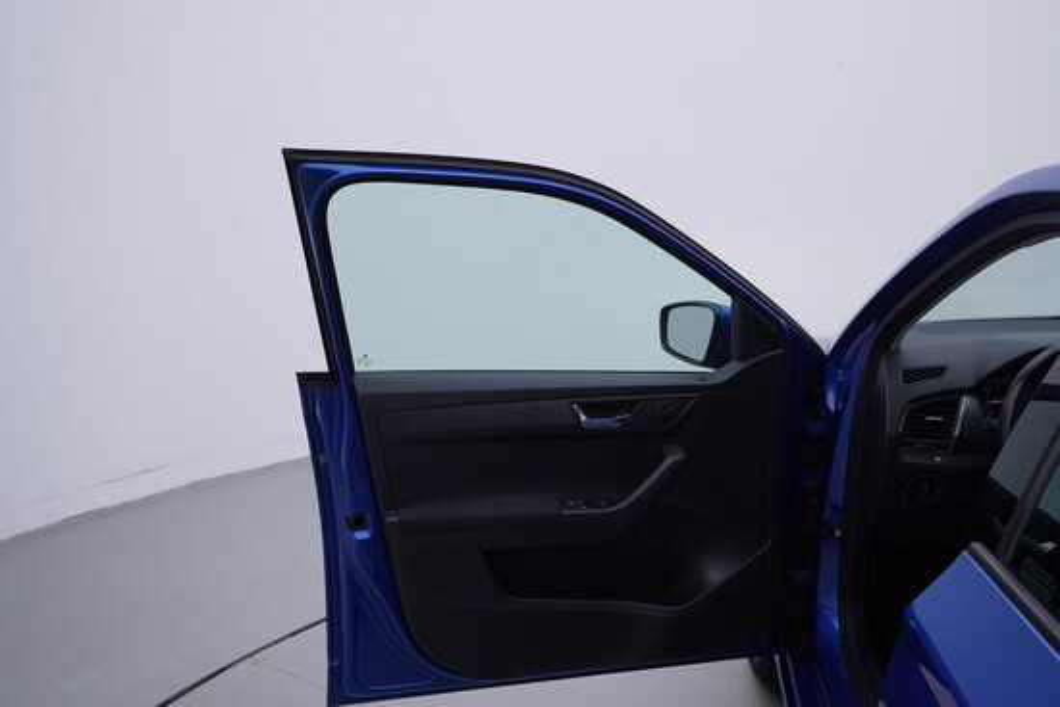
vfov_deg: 36.9
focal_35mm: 36
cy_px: 354
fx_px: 1060
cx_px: 530
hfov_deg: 53.1
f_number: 4
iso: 125
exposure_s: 1/80
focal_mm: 24
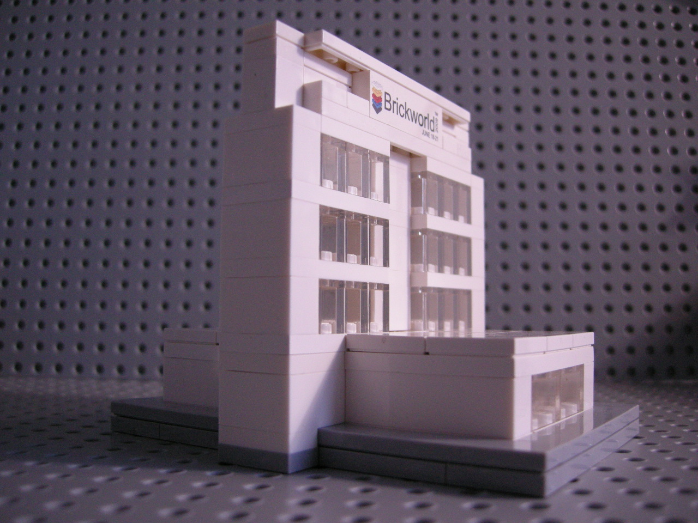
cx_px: 349
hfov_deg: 51.4
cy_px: 262
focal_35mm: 36
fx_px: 726
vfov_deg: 39.7
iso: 279
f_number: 2.7
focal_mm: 7.5
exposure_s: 1/59.8
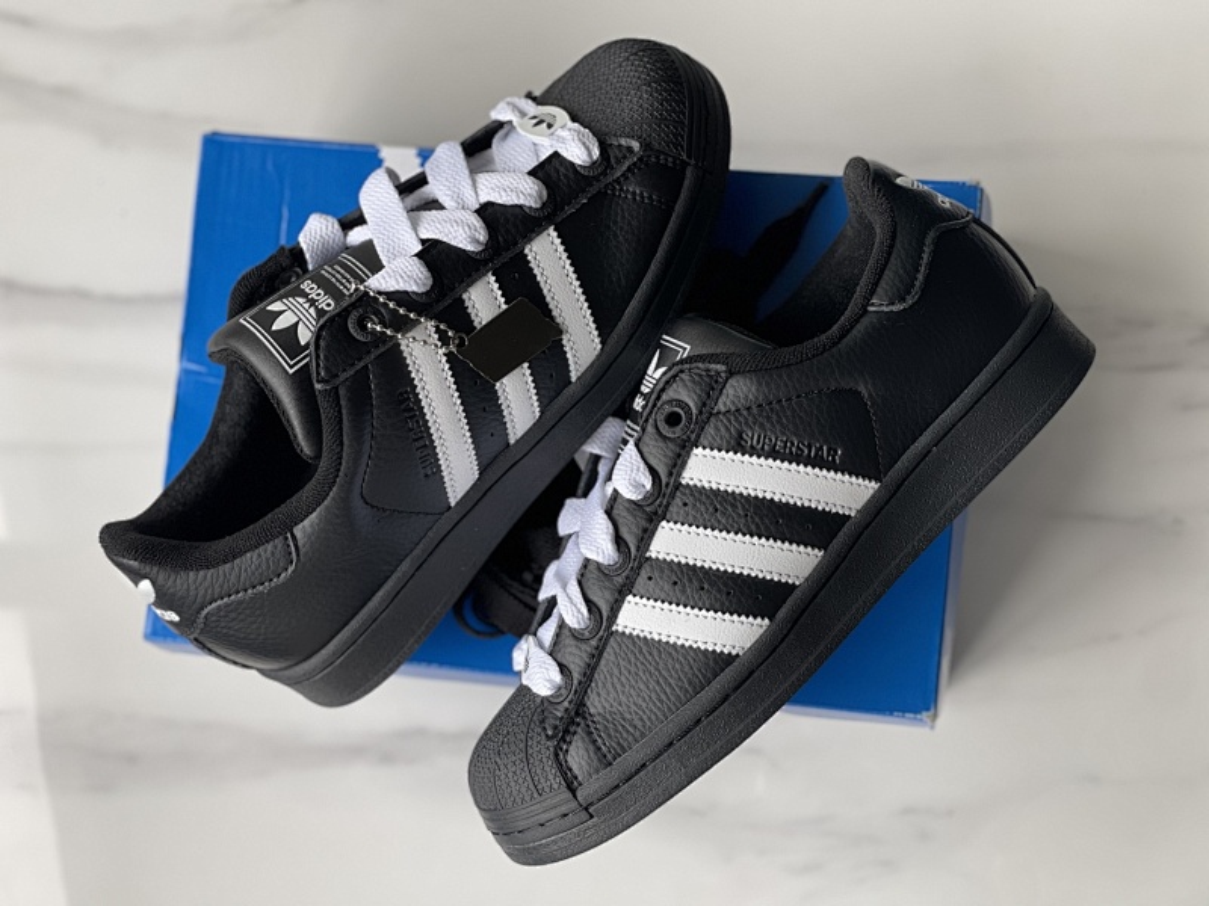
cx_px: 604
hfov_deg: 30.3
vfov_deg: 22.9
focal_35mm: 64
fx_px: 2235
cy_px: 453
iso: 50
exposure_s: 1/121
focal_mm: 7.5
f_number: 2.2
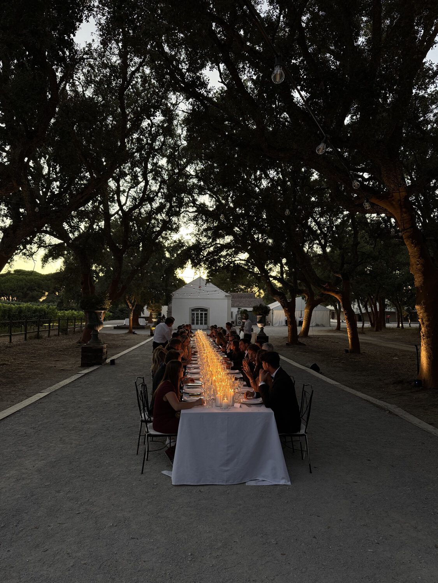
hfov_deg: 56.8
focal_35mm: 24
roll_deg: +0.1
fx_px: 405
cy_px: 292
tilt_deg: +2.6
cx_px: 219
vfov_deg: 71.6
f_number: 1.78
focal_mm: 6.76
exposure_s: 1/80
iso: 200
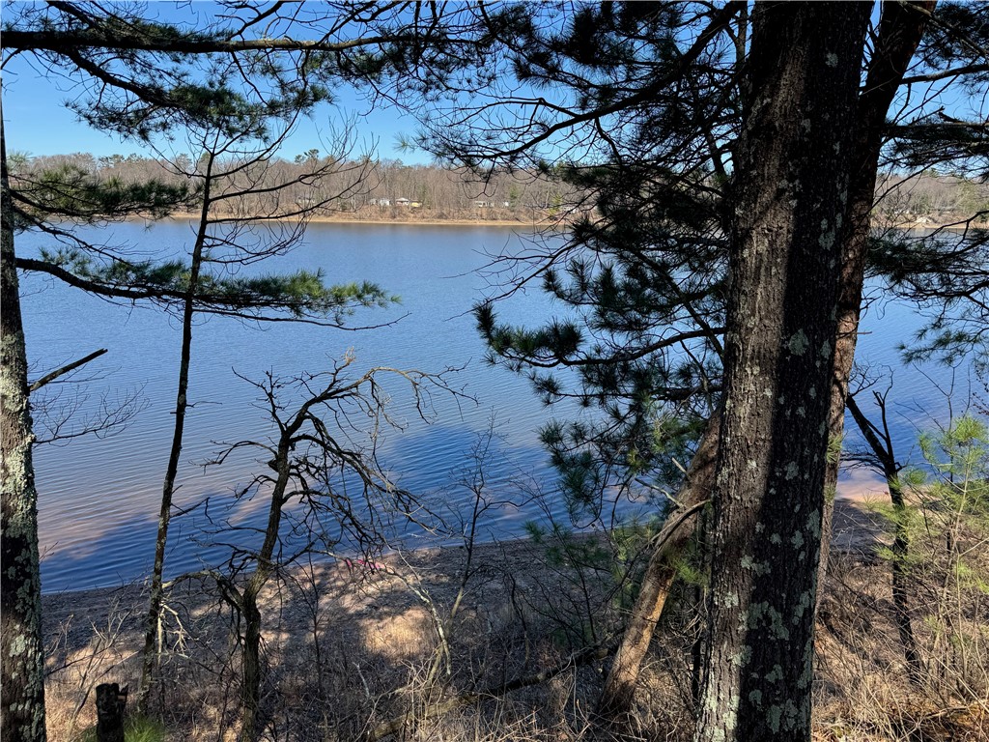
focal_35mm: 24
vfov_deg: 56.8
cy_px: 371
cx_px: 494
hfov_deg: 71.6
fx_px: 686
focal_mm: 6.76
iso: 80
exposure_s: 1/1637
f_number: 1.78
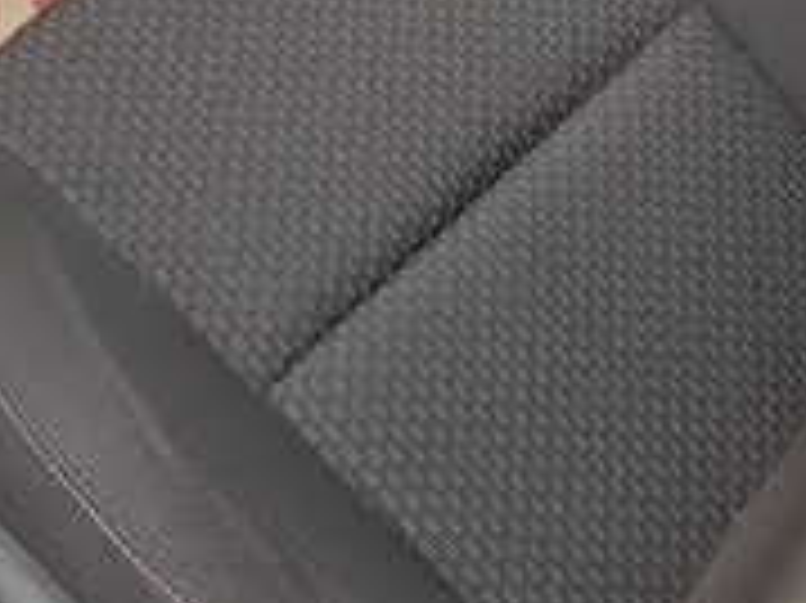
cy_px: -484
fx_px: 2234
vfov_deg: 13.7
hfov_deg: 20.3
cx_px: 180
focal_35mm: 96
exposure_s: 1/60
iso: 80
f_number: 1.7
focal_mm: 4.2
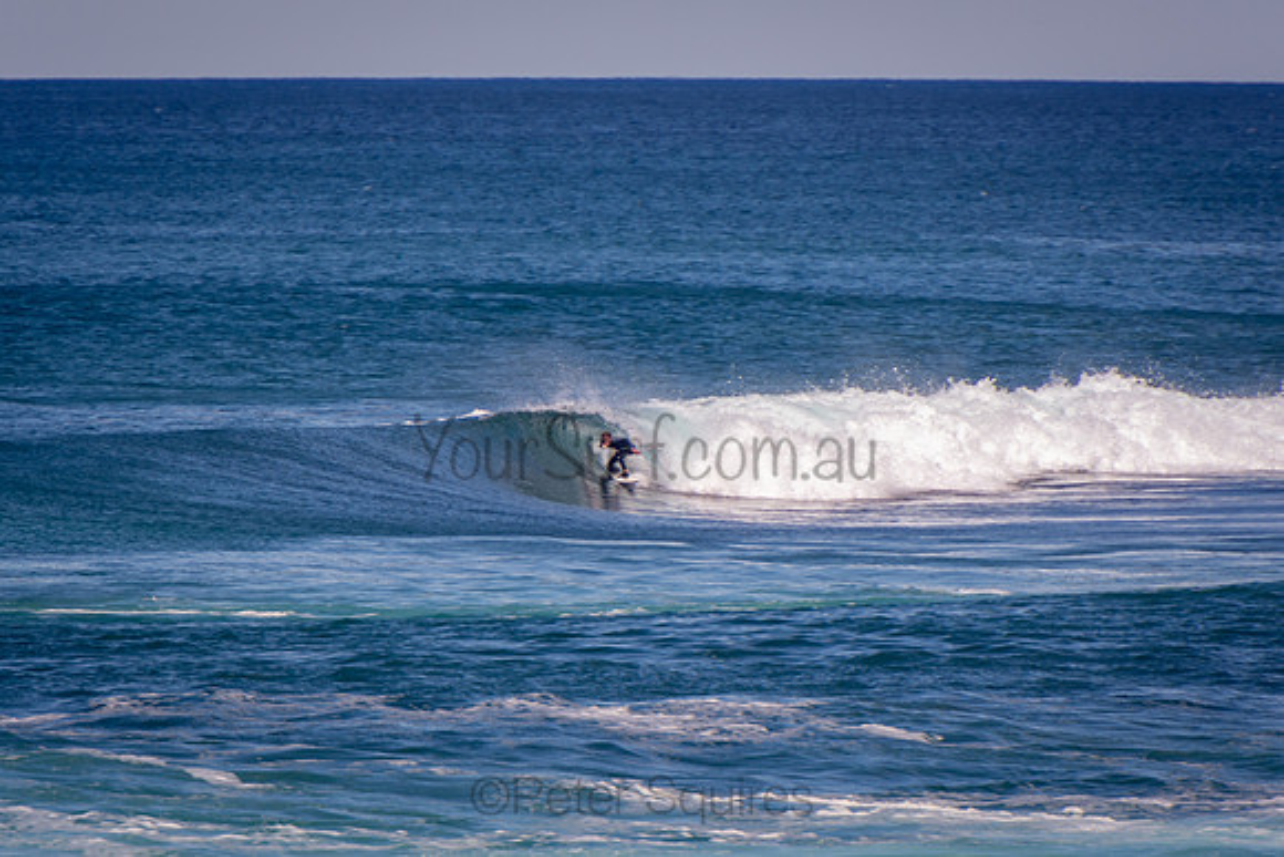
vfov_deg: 2.2
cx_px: 642
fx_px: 22217
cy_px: 428
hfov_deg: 3.3
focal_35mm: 623
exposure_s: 1/1250
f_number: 5.6
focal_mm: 400
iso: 220
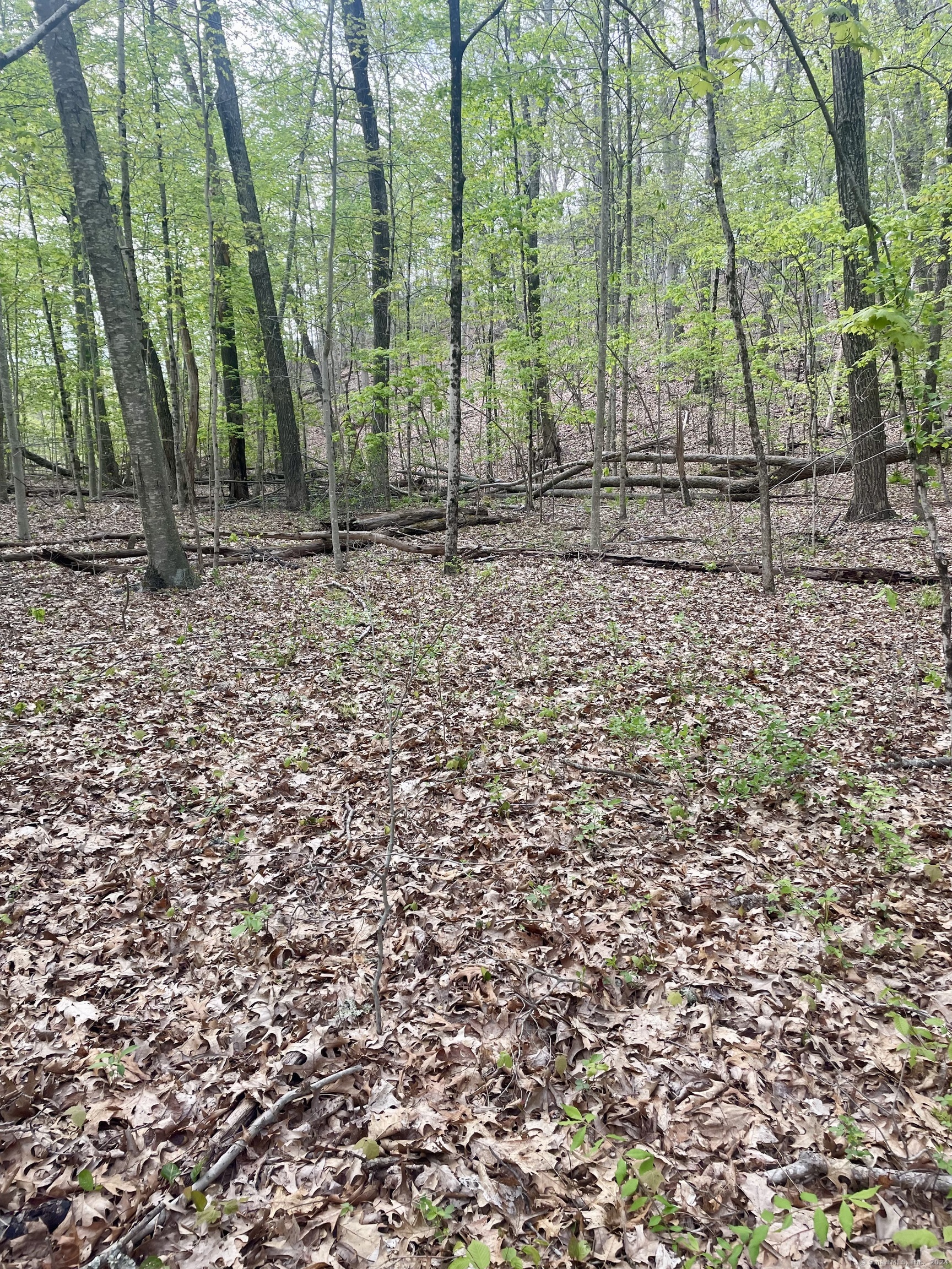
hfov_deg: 53.1
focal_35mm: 26
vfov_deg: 67.3
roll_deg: -2.9
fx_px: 953
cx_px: 476
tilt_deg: -9.3
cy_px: 634
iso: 32
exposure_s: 1/222
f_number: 1.6
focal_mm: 4.2
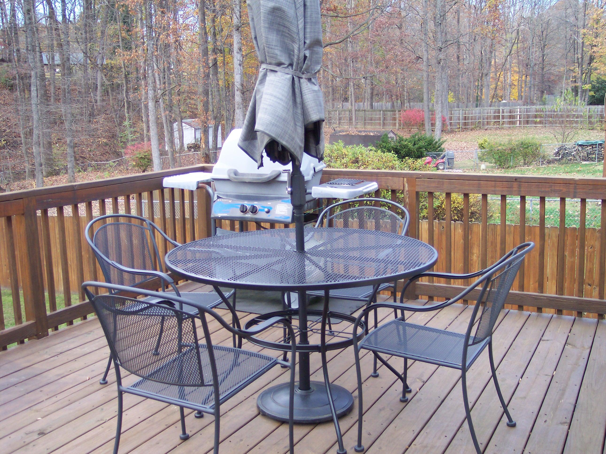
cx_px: 303
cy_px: 227
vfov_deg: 37.7
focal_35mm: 38
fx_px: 665
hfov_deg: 49.0
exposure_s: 1/180
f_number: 2.8
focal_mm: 8
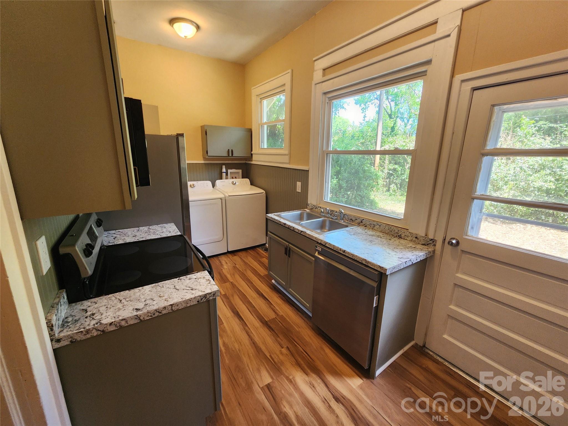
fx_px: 213
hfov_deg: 106.2
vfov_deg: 89.9
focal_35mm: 13
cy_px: 213
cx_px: 284
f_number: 2.2
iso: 160
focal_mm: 2.2
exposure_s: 1/60
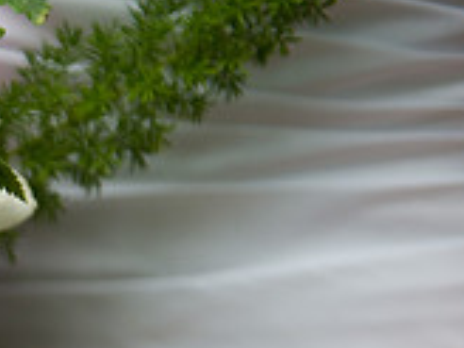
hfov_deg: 9.7
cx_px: -303
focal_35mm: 197
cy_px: 395
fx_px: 2641
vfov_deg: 7.5
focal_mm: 58
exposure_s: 1/1250
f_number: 2.8
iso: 200
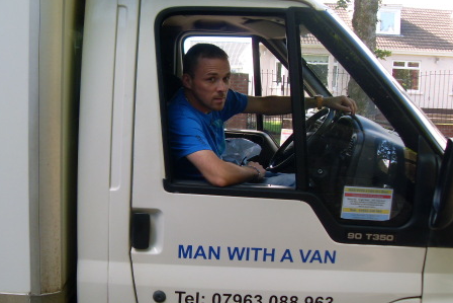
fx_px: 554
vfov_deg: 30.5
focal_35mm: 44
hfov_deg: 44.5
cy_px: 166
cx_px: 219
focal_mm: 6.3
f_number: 2.8
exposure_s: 1/125
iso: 80
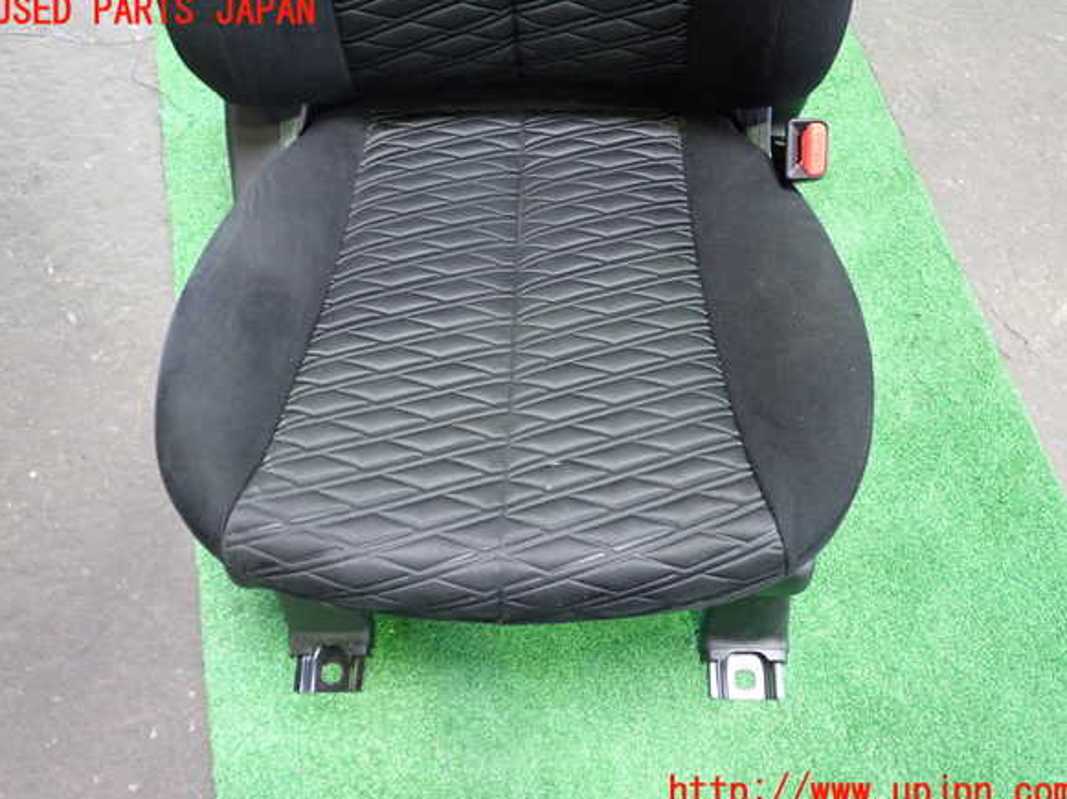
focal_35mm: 31
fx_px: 955
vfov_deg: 45.4
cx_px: 533
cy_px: 402
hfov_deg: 58.4
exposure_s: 1/30
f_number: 2.3
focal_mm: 5.4
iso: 500
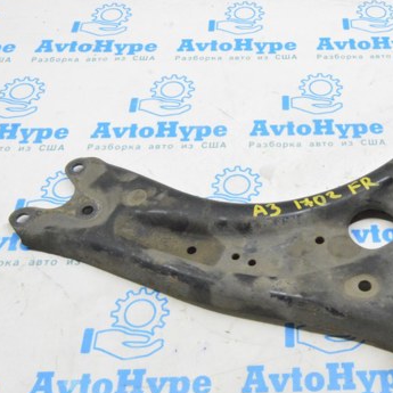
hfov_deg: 31.9
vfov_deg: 32.7
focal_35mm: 52
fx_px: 668
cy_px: 160
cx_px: 316
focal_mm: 22
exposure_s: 1/15
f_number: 20
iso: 6400
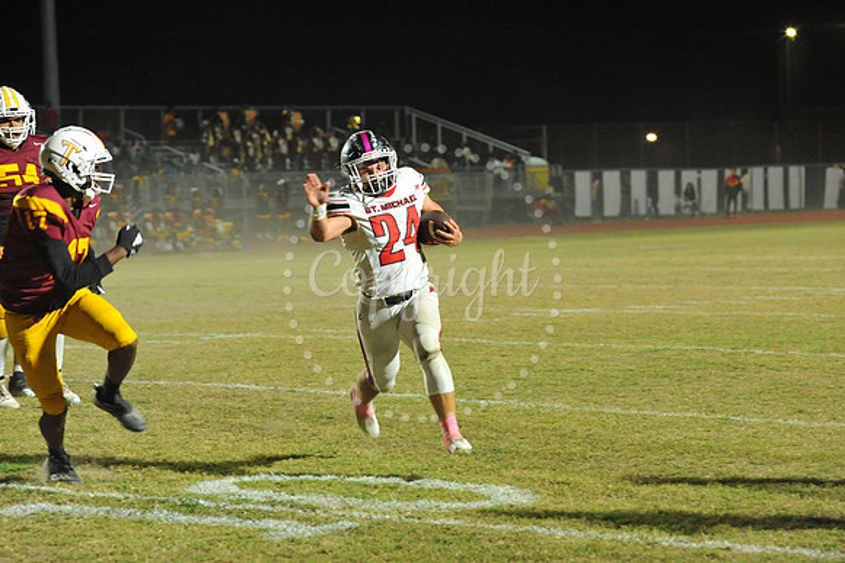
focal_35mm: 135
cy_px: 282
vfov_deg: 10.1
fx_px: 3167
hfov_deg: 15.2
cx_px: 422
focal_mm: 135
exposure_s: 1/200
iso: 4000
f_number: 5.6
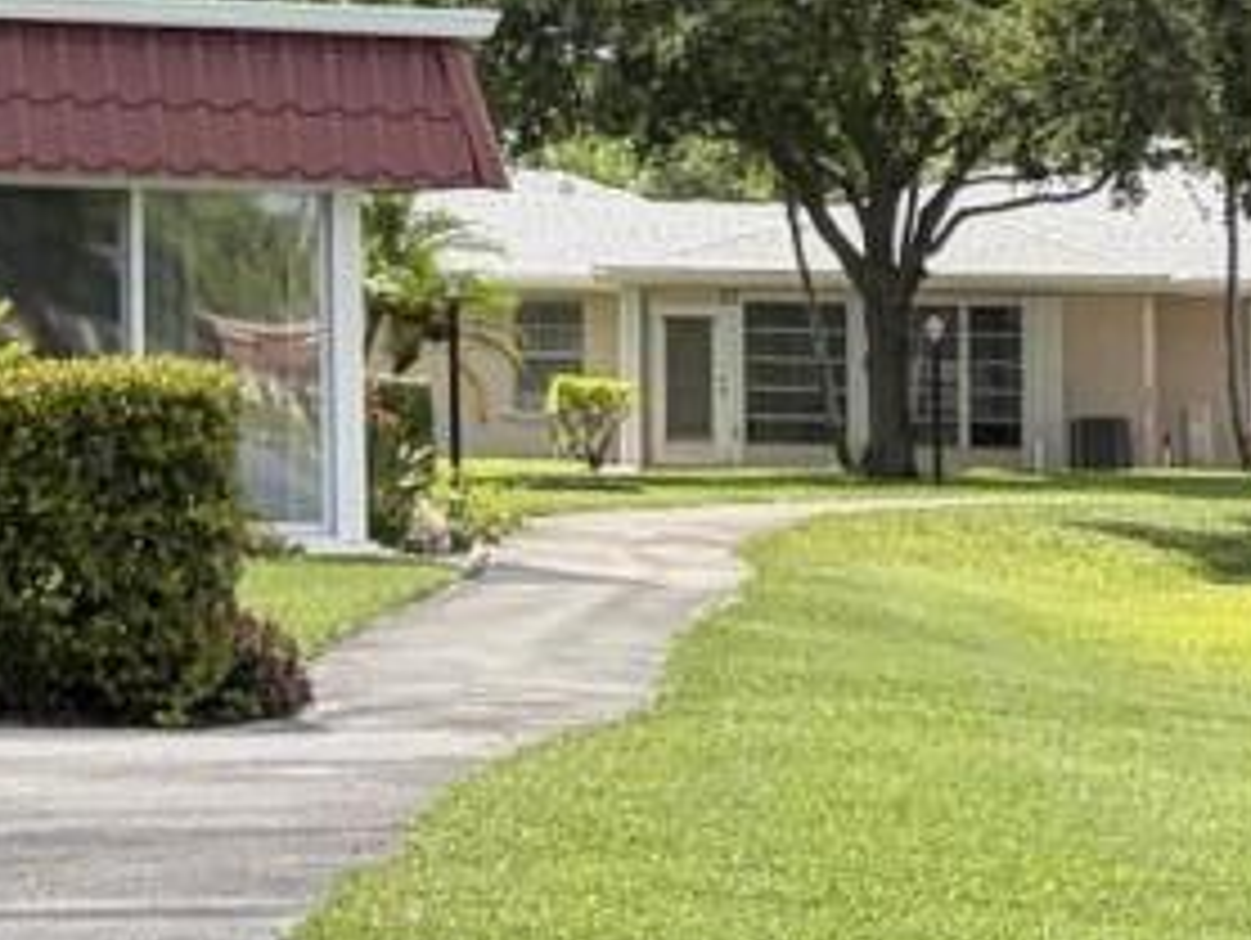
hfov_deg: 9.2
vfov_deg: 7.9
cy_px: 774
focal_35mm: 187
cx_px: 3222
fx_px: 6764
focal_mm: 5.96
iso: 64
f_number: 1.6
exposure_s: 1/1901
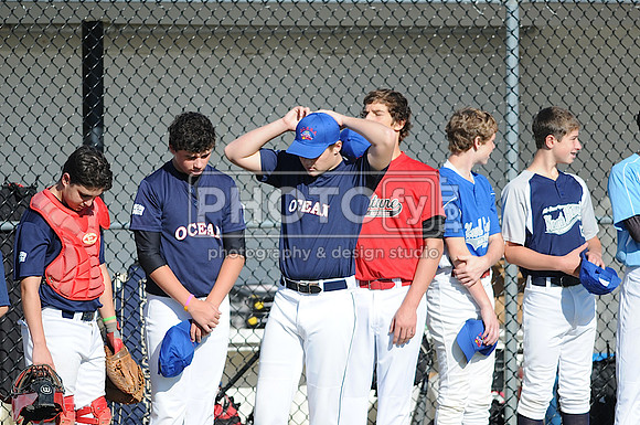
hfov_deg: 4.6
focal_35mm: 450
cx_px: 320
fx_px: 7989
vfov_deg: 3.0
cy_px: 212
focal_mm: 300
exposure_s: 1/1600
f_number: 4
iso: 200
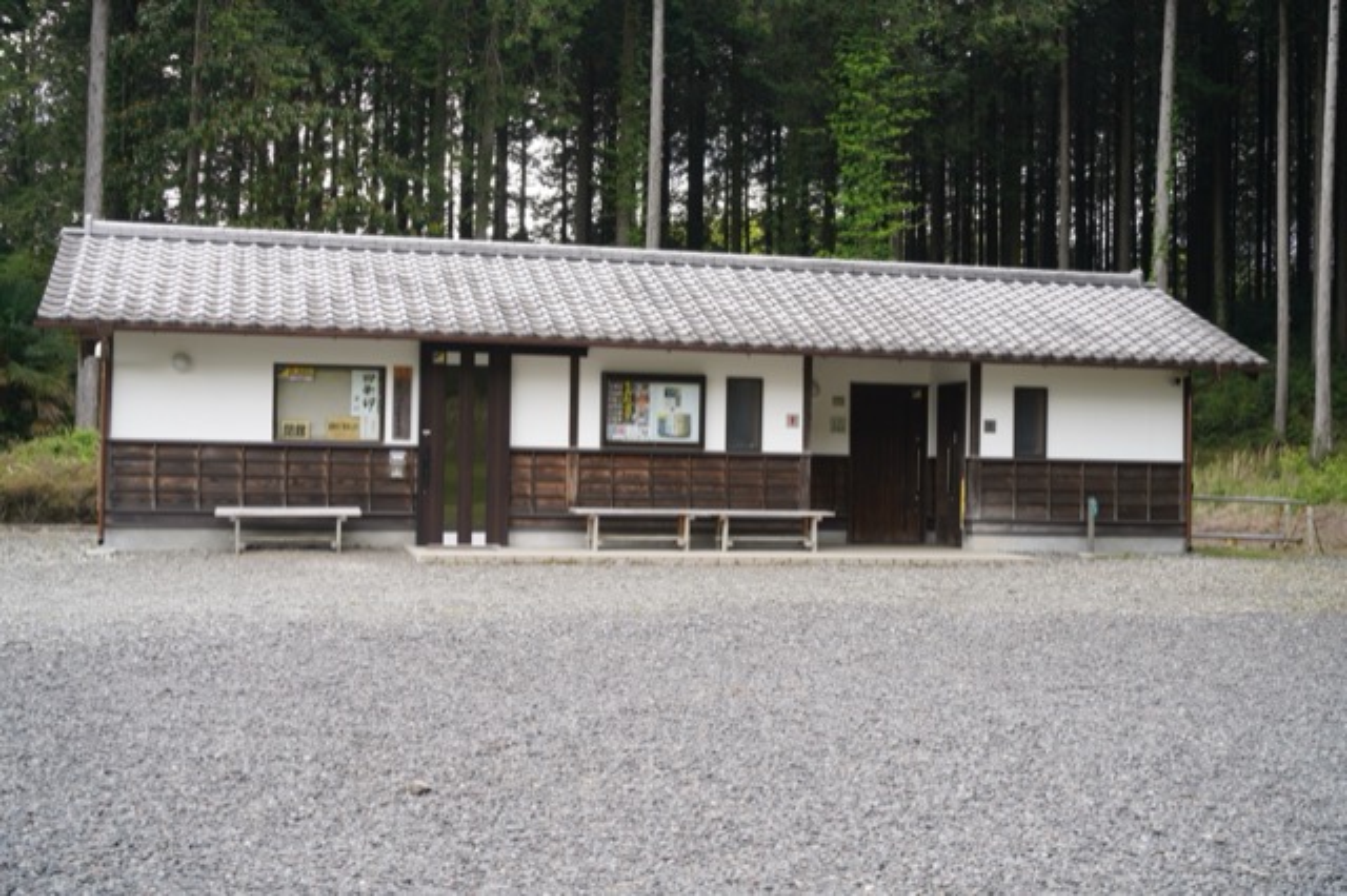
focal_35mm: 44
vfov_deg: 30.5
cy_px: 448
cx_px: 674
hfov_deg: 44.5
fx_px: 1645
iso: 400
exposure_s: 1/125
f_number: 5.6
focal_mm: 44
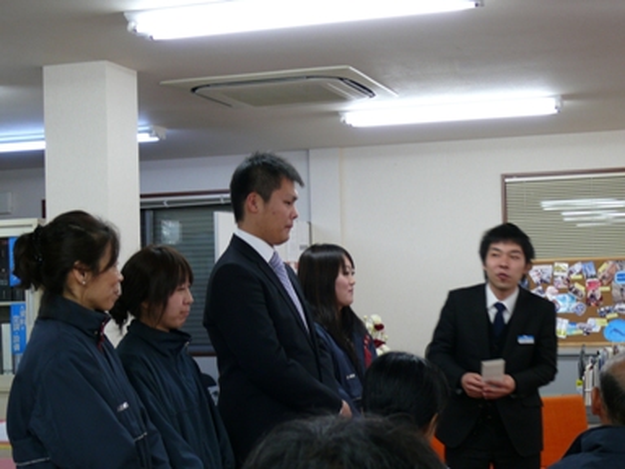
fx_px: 1174
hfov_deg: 29.8
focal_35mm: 65
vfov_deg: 22.6
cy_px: 234
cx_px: 312
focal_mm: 11.4
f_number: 3.2
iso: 125
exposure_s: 1/30
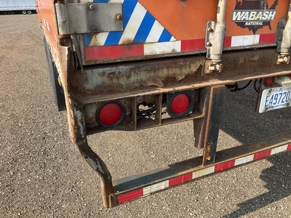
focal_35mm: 29
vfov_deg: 48.2
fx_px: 244
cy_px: 109
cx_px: 146
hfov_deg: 61.7
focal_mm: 3
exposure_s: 1/613
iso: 25
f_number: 1.8
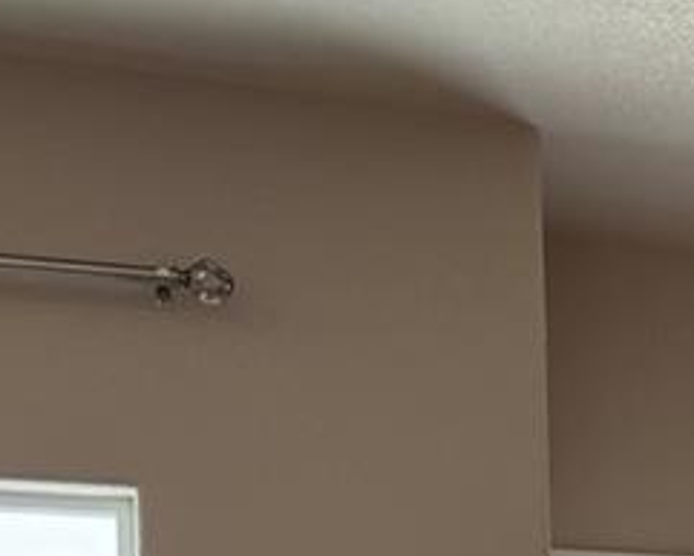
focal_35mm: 140
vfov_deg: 10.3
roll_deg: +0.7
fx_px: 2877
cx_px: 1981
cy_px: 1049
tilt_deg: -2.8
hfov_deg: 10.4
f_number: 1.78
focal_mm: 6.76
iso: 80
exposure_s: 1/181
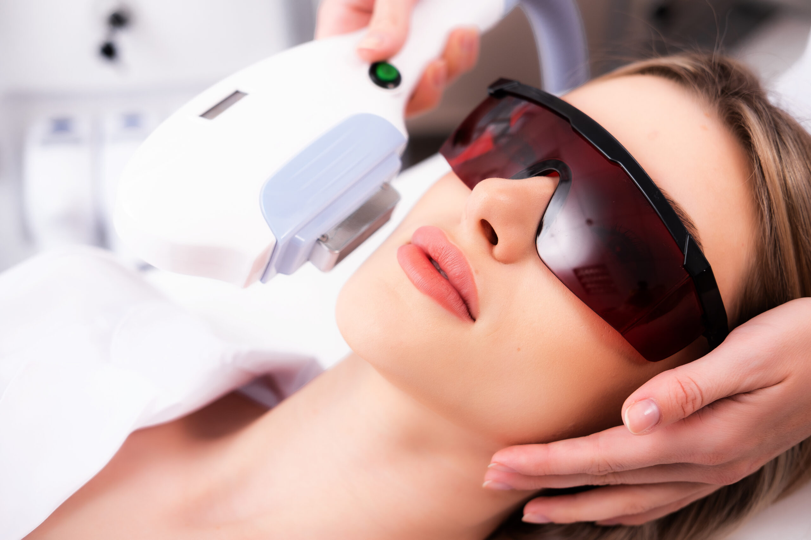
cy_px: 270
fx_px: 1194
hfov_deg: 37.5
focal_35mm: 53
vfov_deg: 25.5
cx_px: 406
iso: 100
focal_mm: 35
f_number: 2.5
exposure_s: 1/125
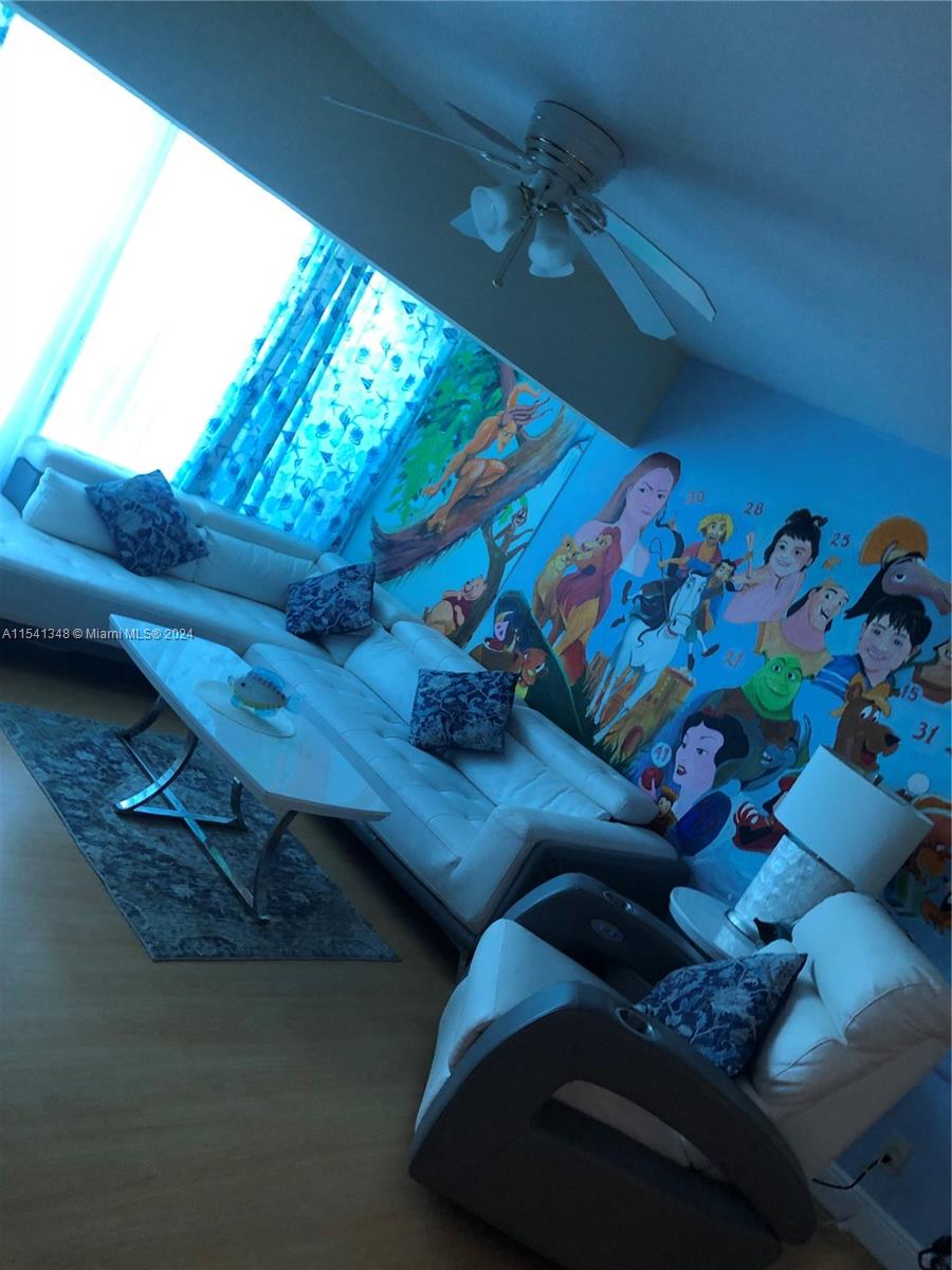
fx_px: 1027
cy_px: 635
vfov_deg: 63.4
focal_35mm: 28
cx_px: 476
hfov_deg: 49.7
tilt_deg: -8.3
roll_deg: -30.5
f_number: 1.8
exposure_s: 1/15
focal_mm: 3.99
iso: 50
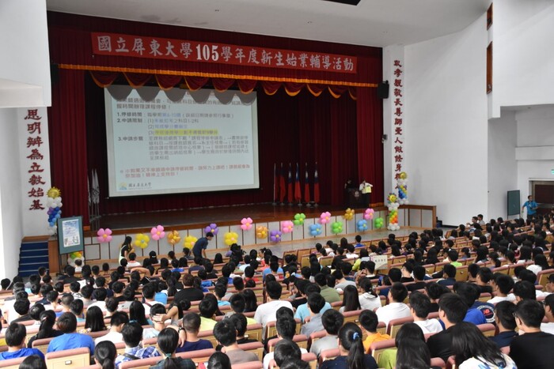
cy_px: 184
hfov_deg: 53.1
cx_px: 277
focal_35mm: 36
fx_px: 554
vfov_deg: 36.9
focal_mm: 24
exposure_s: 1/60
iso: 1600
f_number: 3.8
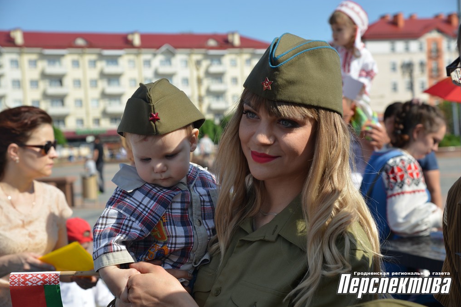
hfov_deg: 28.5
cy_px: 155
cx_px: 232
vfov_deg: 19.2
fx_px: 909
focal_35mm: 71
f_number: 7.1
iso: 200
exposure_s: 1/500
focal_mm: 70
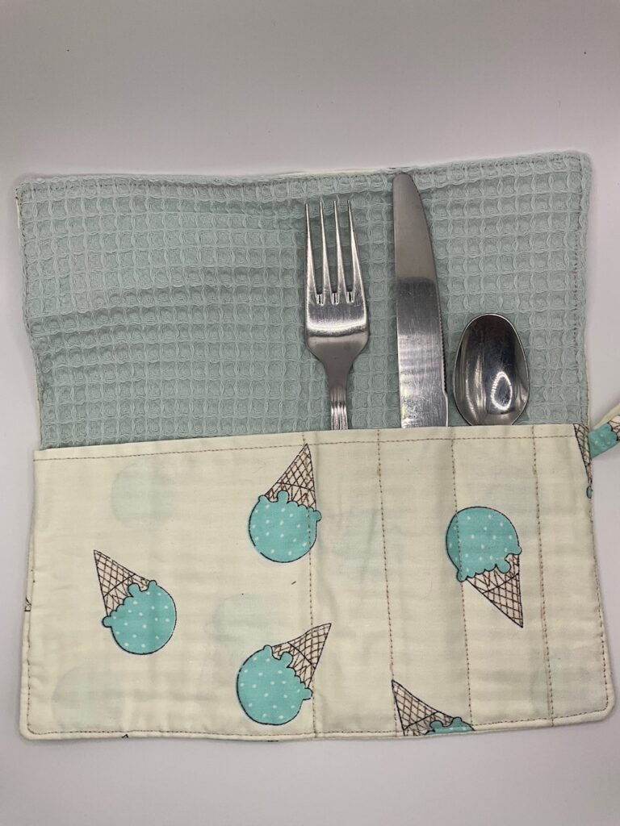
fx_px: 693
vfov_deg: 61.7
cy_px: 413
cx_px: 310
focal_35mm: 29
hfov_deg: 48.2
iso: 25
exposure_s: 1/386
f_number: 1.8
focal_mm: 3
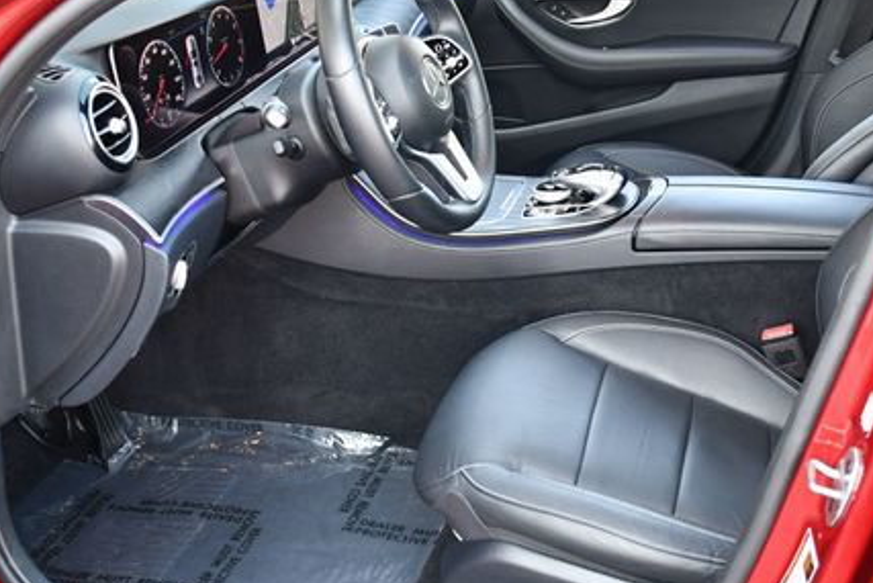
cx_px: 472
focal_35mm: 54
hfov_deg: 36.8
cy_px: 278
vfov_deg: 25.1
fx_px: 1310
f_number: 3.5
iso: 800
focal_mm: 18
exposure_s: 1/125
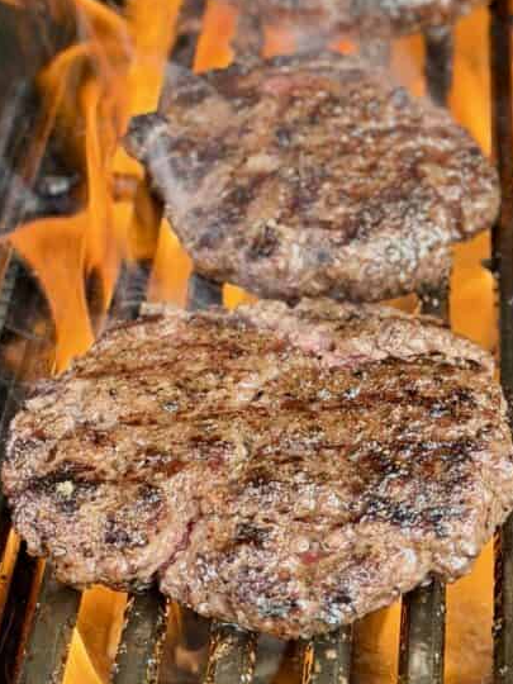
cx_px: 299
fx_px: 1798
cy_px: 157
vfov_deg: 21.3
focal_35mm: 91
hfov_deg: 16.2
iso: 64
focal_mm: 6.76
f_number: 1.78
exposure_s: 1/210
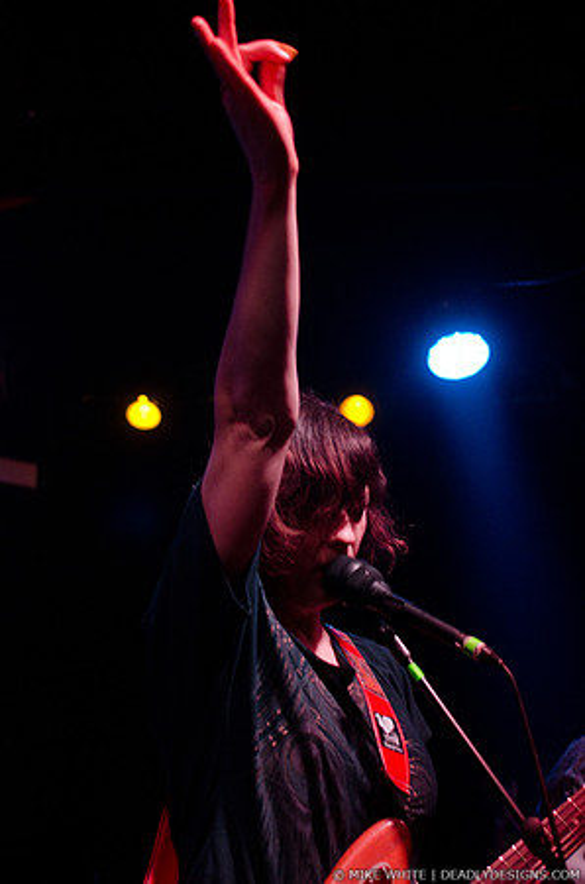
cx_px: 292
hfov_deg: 25.6
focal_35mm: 52
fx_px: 1286
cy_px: 442
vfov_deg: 37.9
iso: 2000
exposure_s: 1/50
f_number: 2.8
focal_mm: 35
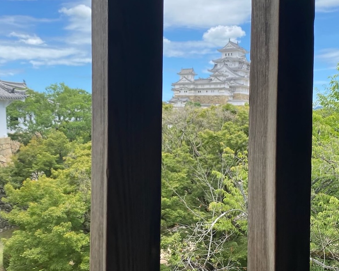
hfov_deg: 42.0
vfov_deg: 34.2
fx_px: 442
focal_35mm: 44
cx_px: 173
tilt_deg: -2.8
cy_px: 137
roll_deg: -0.9
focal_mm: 4.25
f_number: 1.8
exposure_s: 1/1838
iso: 32
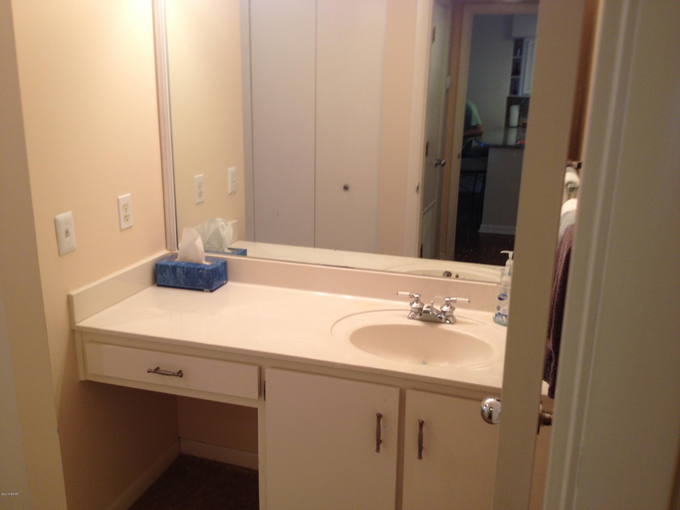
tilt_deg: -16.1
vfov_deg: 40.7
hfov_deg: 52.6
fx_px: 688
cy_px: 255
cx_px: 340
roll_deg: -0.3
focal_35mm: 35
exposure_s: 1/30
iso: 50
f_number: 2.4
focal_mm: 4.28
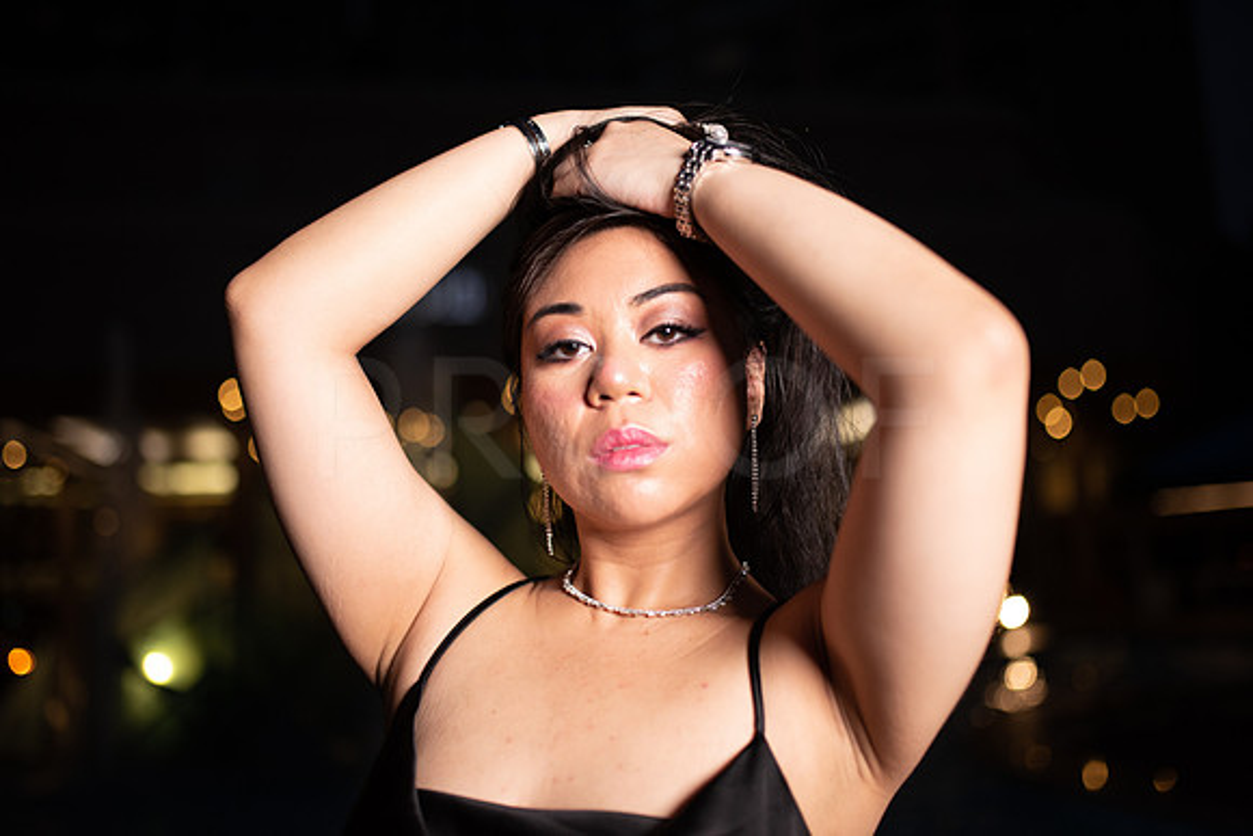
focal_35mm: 35
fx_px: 1218
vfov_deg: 37.9
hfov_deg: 54.4
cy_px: 418
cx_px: 626
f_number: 1.4
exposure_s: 1/640
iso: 800
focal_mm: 35
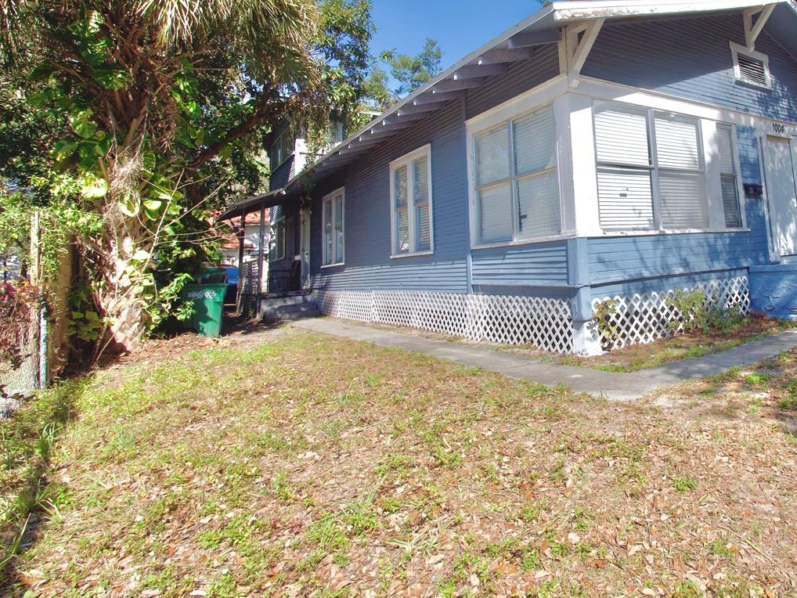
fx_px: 507
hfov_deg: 70.0
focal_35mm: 22
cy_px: 195
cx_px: 621
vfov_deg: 59.6
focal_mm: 7
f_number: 8
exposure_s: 1/500
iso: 200
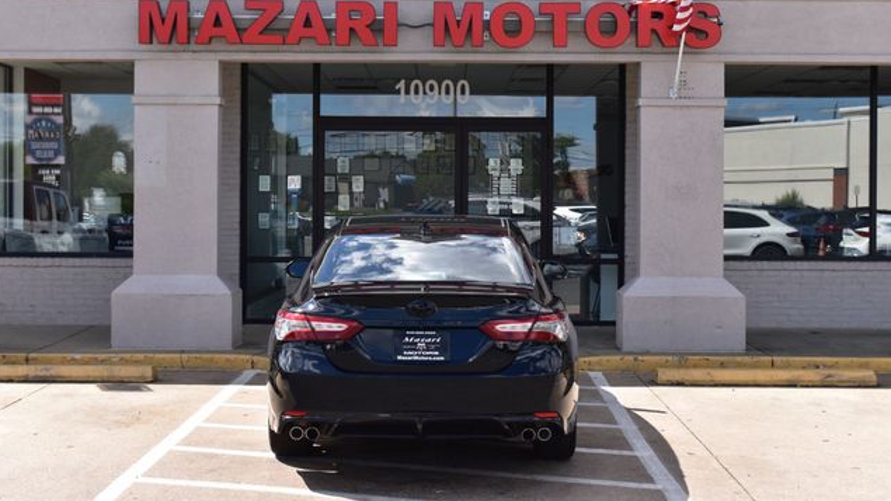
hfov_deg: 36.6
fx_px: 1346
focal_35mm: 57
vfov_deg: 21.1
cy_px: 216
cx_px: 445
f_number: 11
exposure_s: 1/400
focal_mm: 36
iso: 400
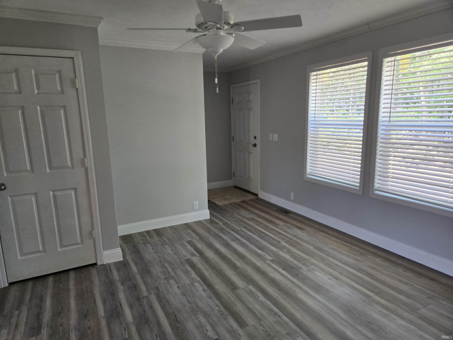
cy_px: 170
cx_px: 226
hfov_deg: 73.9
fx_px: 301
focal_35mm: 23
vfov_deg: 58.9
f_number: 1.8
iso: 160
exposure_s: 1/120
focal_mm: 5.4
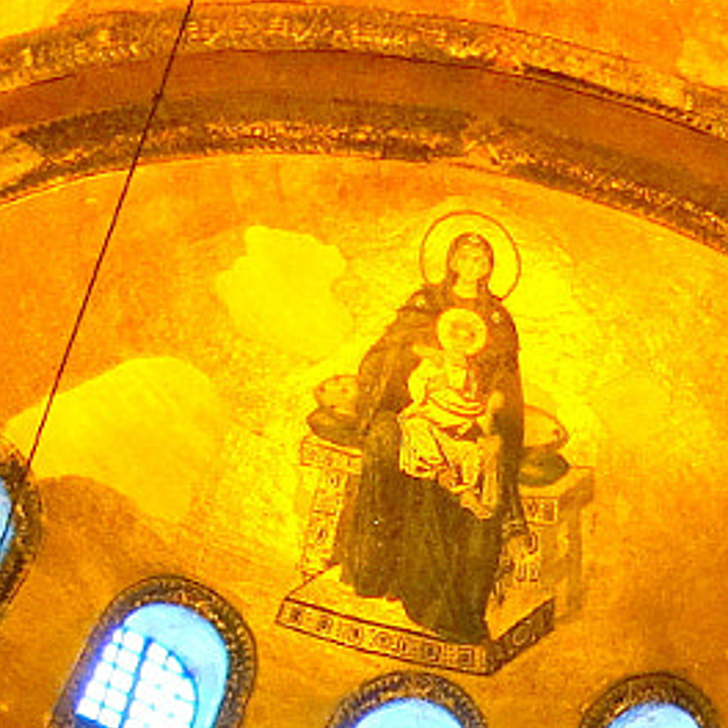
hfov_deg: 11.8
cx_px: 957
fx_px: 3426
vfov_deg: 11.4
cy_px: 1233
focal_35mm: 144
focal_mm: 10.4
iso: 400
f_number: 1.8
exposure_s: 1/30
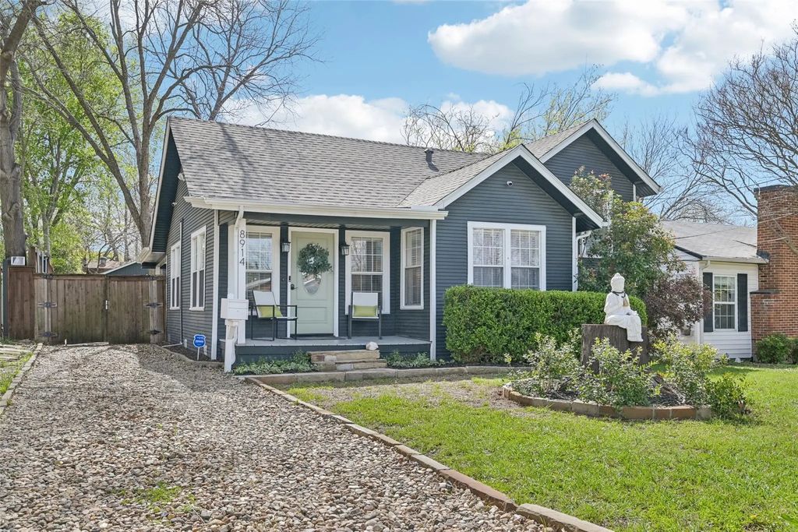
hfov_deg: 66.4
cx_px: 399
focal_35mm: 28
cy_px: 266
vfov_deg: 47.2
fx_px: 610
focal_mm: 27.5
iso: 400
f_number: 8
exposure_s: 1/800
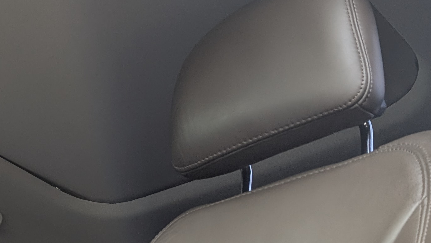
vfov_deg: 15.3
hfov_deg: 26.5
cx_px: 39
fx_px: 880
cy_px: 259
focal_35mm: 77
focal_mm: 6.9
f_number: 1.68
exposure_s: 1/141
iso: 21
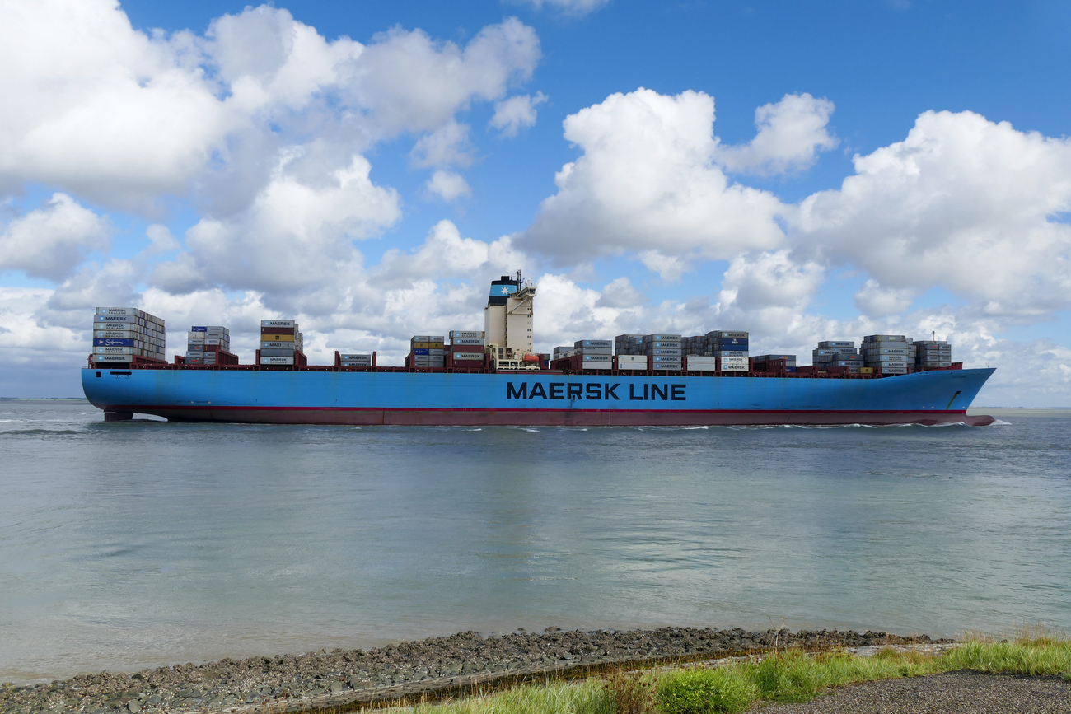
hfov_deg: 61.9
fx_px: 893
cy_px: 357
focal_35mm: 30
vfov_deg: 43.6
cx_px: 536
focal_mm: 10.85
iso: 125
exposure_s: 1/1600
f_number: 4.5
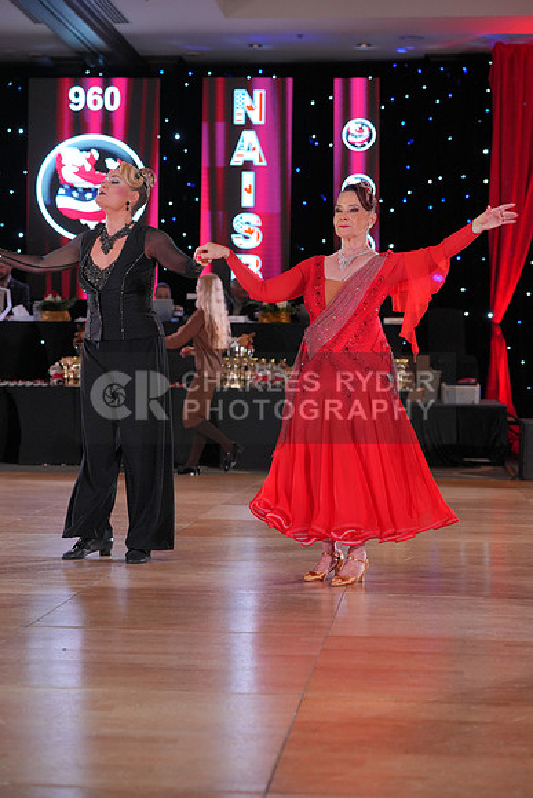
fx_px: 1554
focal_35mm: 70
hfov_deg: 19.5
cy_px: 399
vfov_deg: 28.8
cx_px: 266
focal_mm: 70
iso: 2000
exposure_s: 1/400
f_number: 4
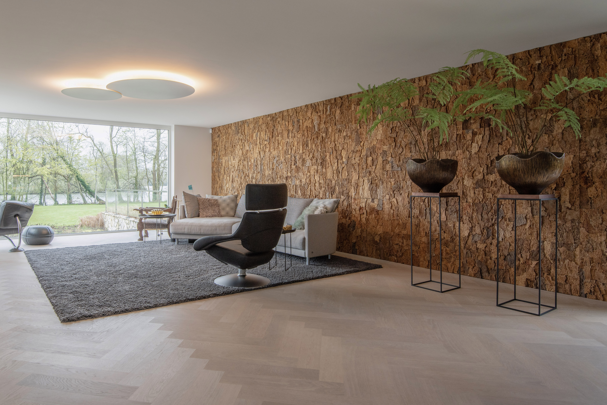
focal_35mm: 23
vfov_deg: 54.9
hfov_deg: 75.3
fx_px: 388
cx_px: 243
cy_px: 170
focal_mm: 19
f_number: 7.1
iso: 200
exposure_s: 1/30
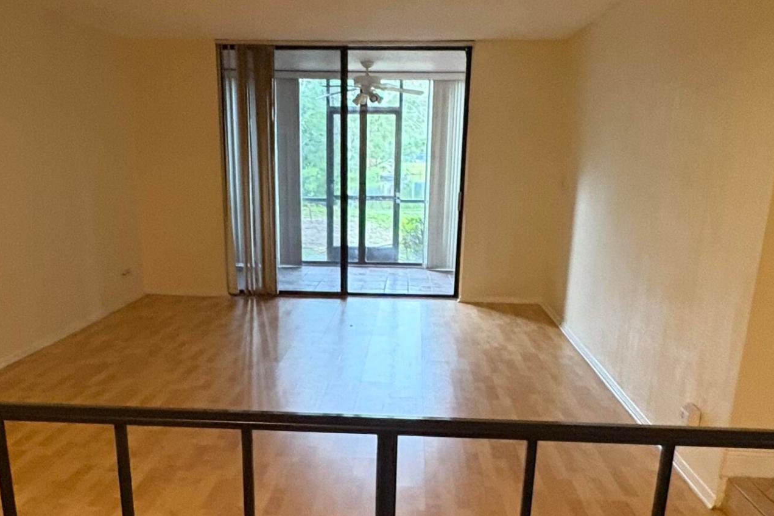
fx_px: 709
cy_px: 375
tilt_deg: -13.8
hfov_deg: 57.2
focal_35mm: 33
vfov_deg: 39.1
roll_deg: +1.8
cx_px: 367
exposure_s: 1/60
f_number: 2.2
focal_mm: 2.22
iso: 400
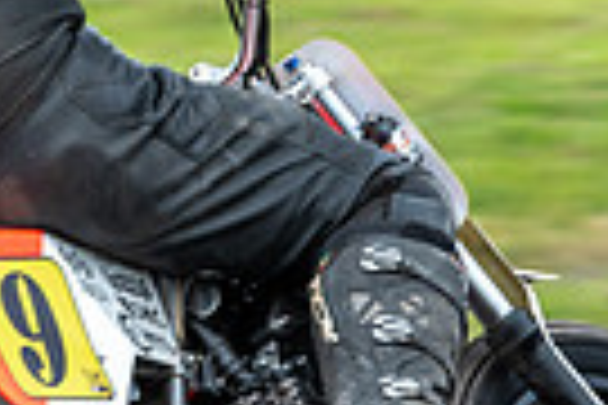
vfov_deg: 0.8
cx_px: 43
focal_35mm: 1768
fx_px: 29857
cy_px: 126
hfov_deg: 1.2
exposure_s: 1/320
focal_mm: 340
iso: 320
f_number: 8
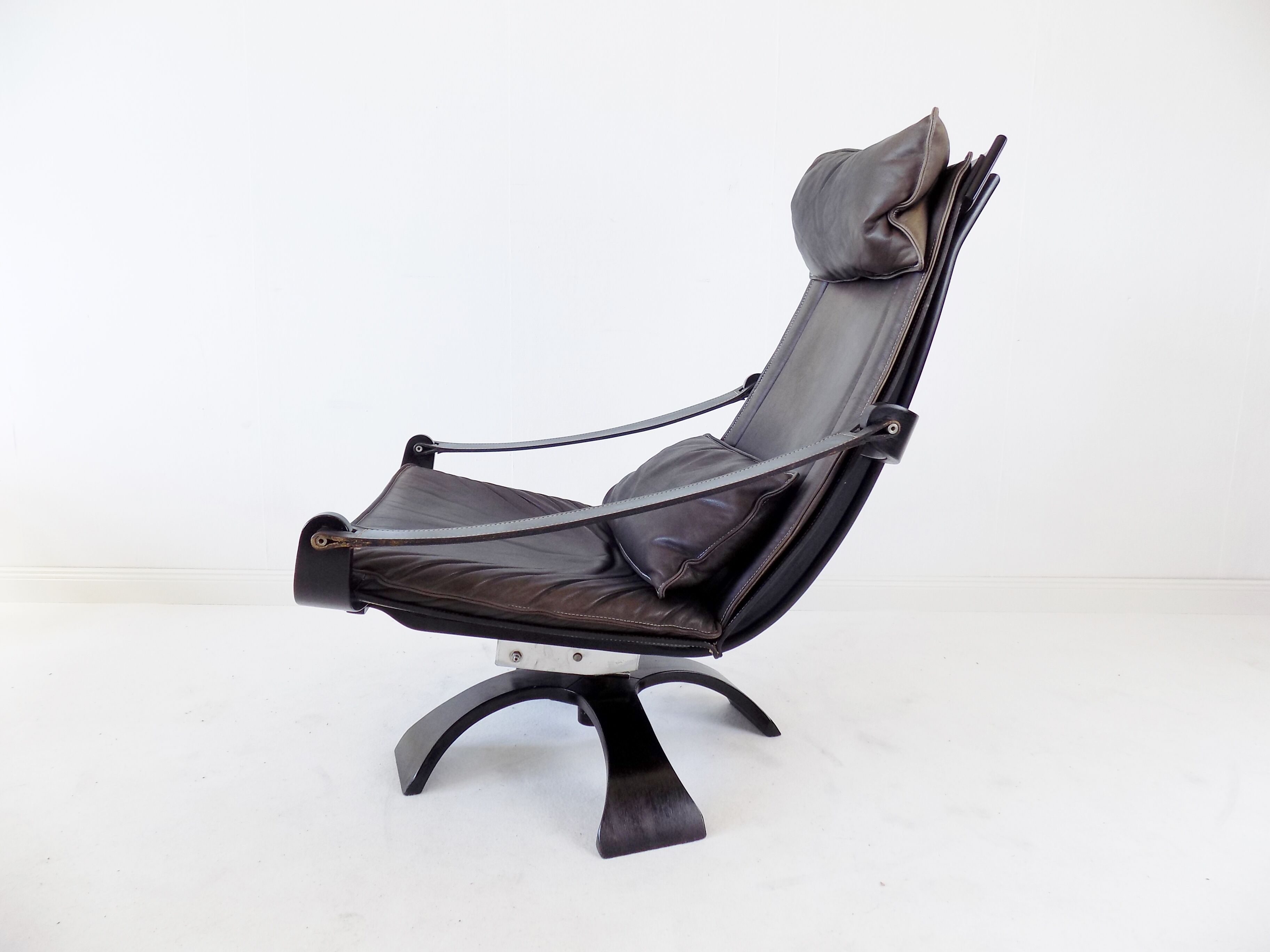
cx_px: 635
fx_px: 844
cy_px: 476
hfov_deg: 73.9
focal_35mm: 23
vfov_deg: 58.9
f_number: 3.1
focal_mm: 4
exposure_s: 1/30
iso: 80
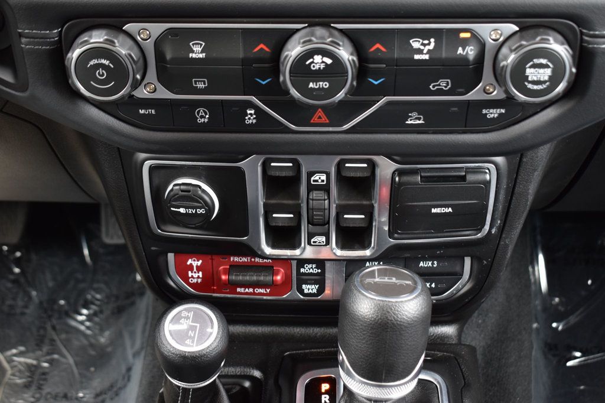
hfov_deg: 37.9
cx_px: 302
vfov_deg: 25.7
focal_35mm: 52
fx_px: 882
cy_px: 202
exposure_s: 1/20
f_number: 6.3
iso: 400
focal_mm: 35
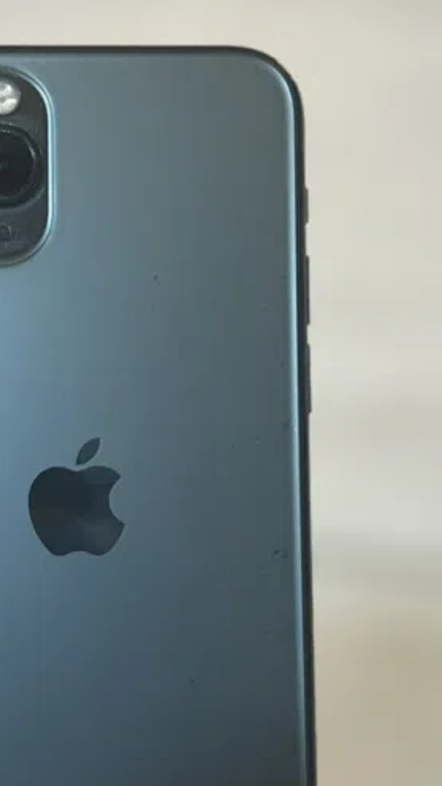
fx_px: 1625
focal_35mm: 78
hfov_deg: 15.4
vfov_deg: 27.1
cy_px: 479
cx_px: 90
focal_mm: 5.7
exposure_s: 1/100
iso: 64
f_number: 1.5
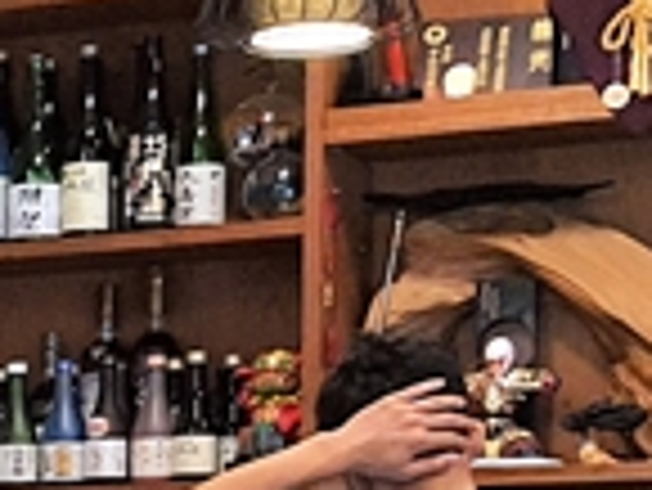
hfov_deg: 10.1
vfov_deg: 8.1
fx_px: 3374
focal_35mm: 179
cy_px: 796
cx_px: -697
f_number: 1.7
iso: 320
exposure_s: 1/40
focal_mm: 4.32
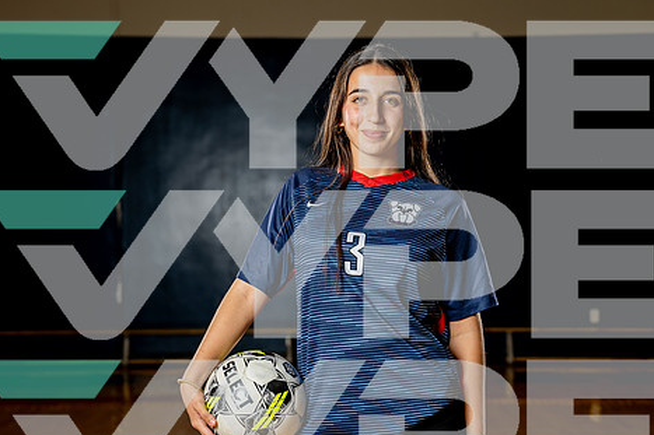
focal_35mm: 88
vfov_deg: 15.5
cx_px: 336
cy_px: 265
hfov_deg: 23.1
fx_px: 1598
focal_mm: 69
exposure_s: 1/250
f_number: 4
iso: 100
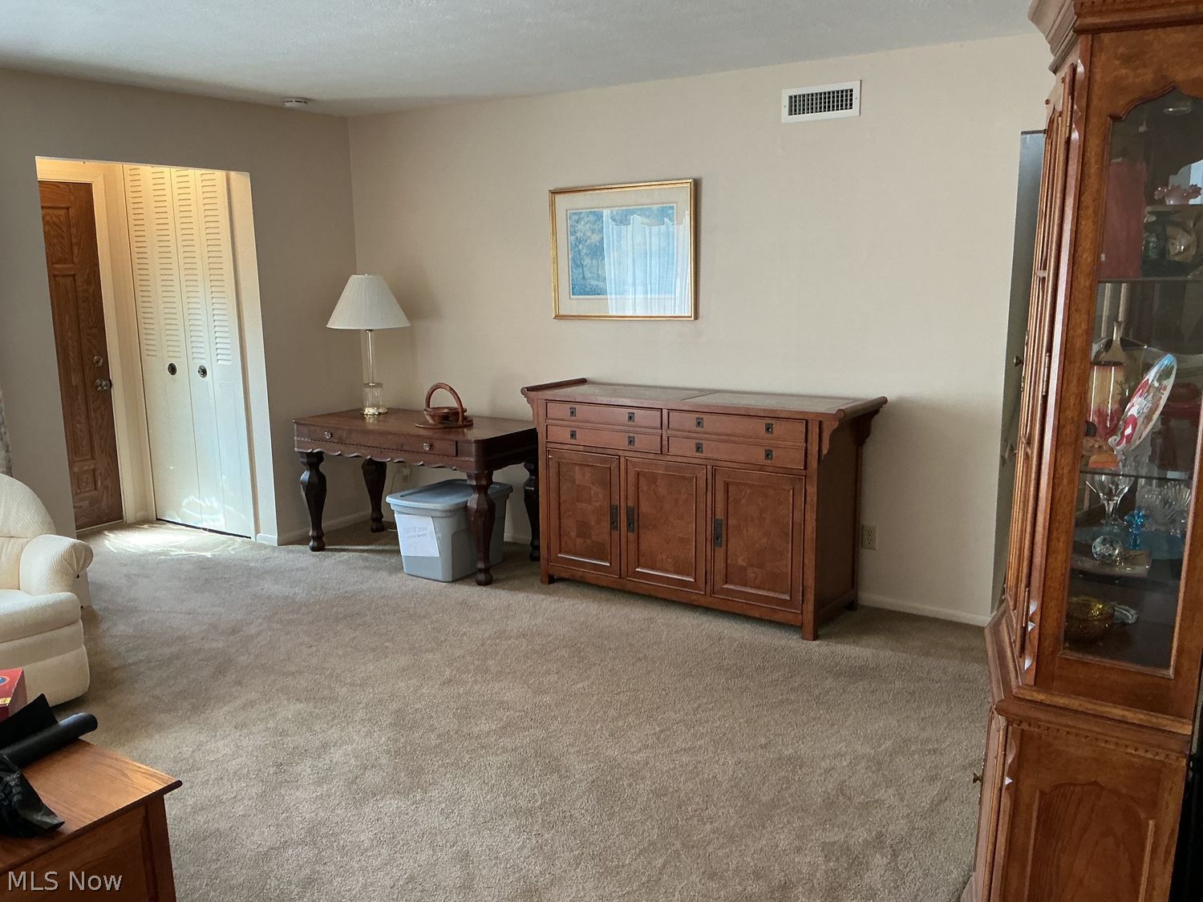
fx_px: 1008
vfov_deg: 48.2
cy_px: 451
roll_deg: +1.4
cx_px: 602
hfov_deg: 61.7
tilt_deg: -8.2
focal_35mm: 29
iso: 125
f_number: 1.8
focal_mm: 3
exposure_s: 1/60
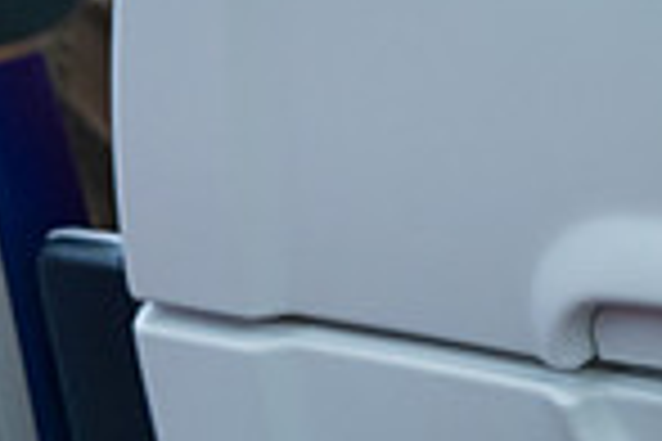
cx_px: 36
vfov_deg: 7.5
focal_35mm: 181
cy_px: 662
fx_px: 3328
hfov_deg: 11.3
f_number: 6.3
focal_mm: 46
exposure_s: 1/60
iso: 5000
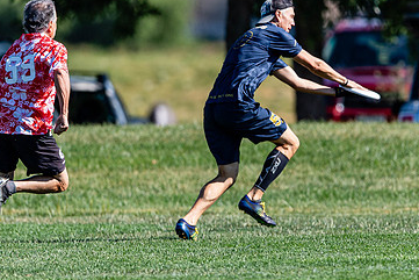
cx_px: 263
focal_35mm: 964
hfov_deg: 2.1
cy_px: 124
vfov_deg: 1.4
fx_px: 11224
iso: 180
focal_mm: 400
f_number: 2.8
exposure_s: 1/2000
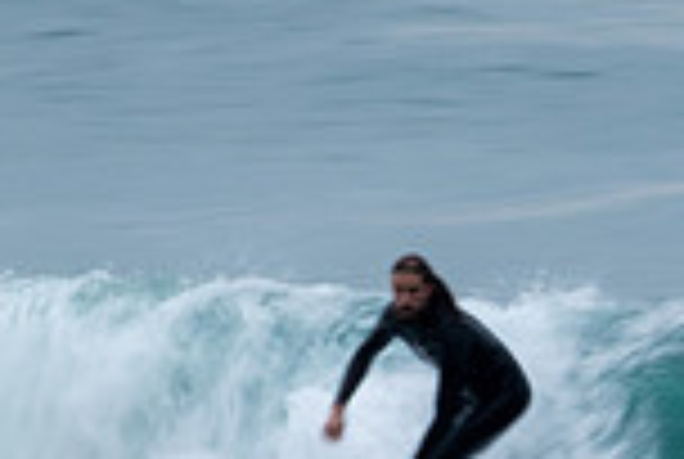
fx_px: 54427
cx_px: 477
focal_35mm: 2859
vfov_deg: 0.5
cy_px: 520
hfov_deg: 0.7
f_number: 22
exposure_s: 1/25
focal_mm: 500
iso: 100
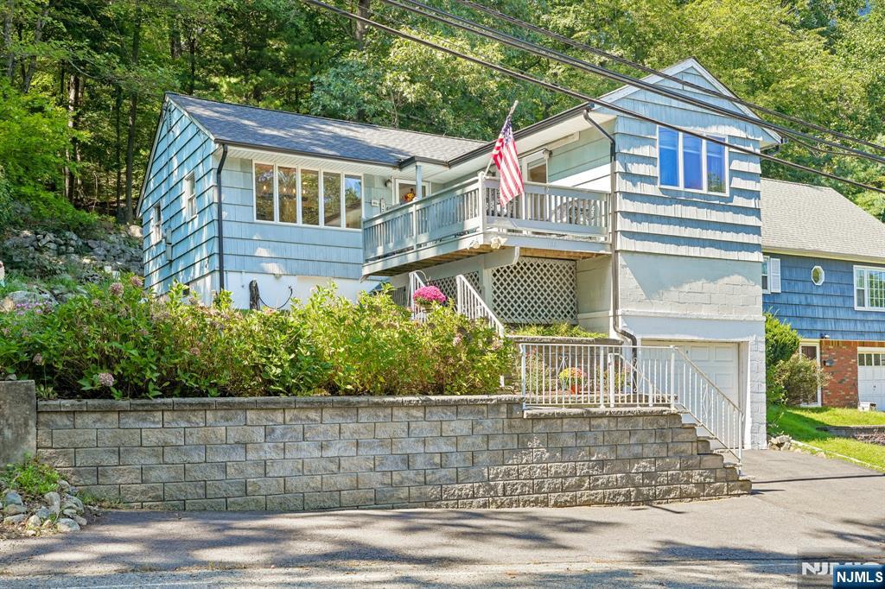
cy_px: 294
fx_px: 860
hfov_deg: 54.4
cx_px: 442
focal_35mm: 35
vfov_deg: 37.8
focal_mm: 35
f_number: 9
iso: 100
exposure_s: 1/60
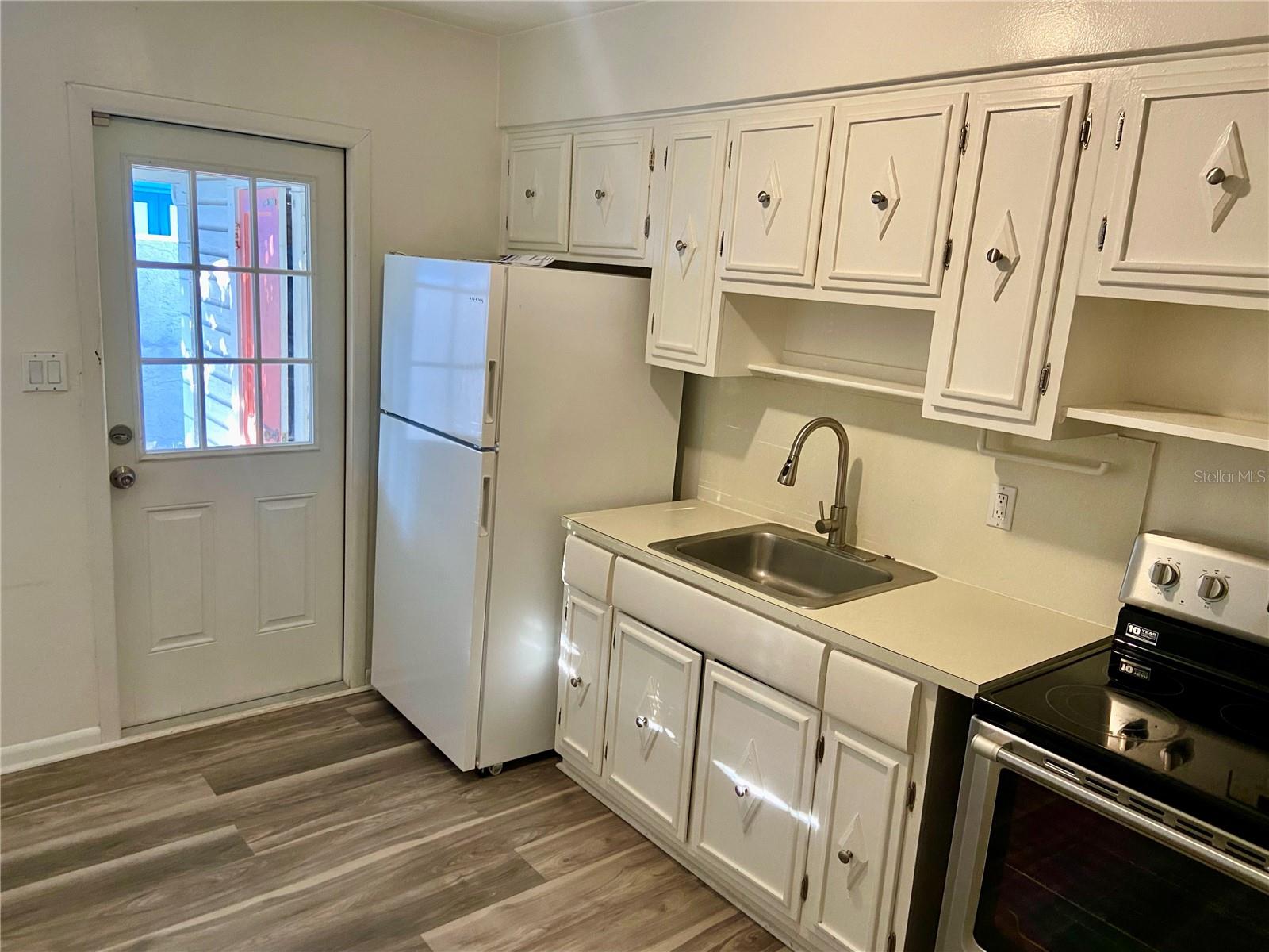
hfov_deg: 67.3
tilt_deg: -13.3
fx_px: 953
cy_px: 476
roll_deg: -3.7
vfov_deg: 53.1
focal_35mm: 26
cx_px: 634
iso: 200
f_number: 1.8
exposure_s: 1/60
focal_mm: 4.25
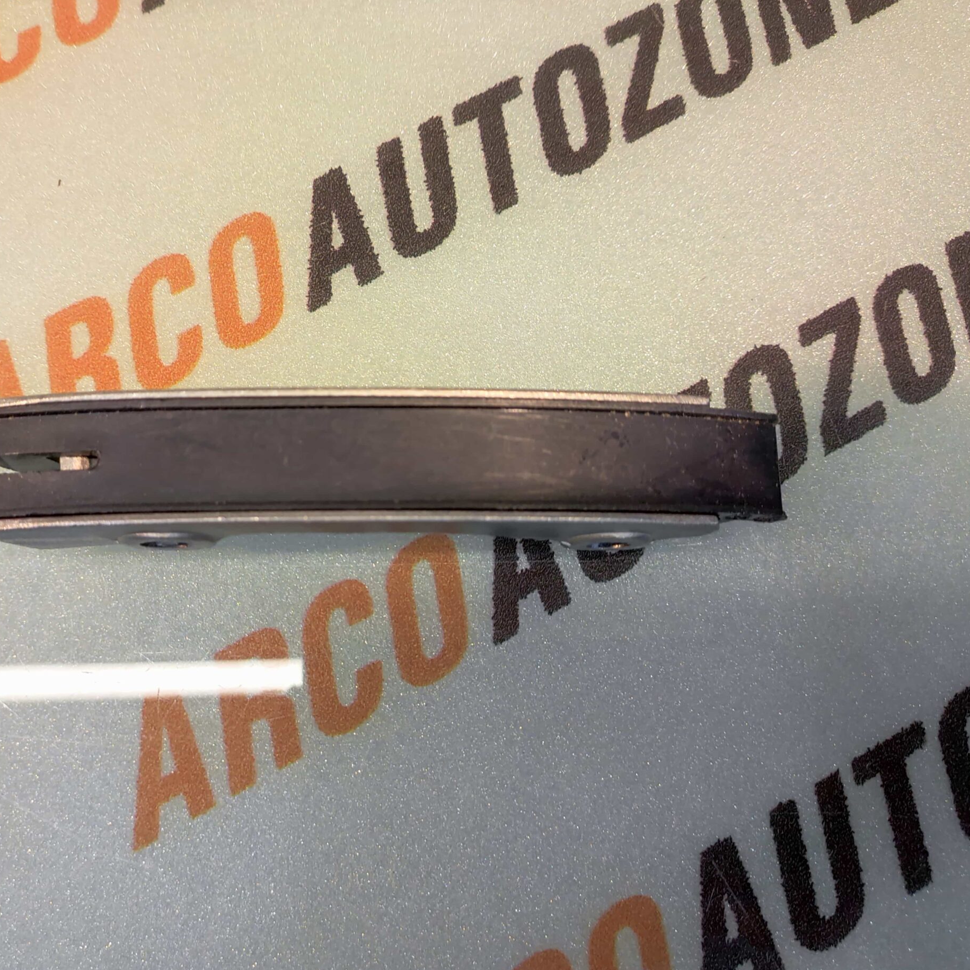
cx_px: 358
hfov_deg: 70.9
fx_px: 666
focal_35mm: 21
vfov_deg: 72.1
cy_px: 497
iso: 1482
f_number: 1.79
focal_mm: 4.74
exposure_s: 1/33
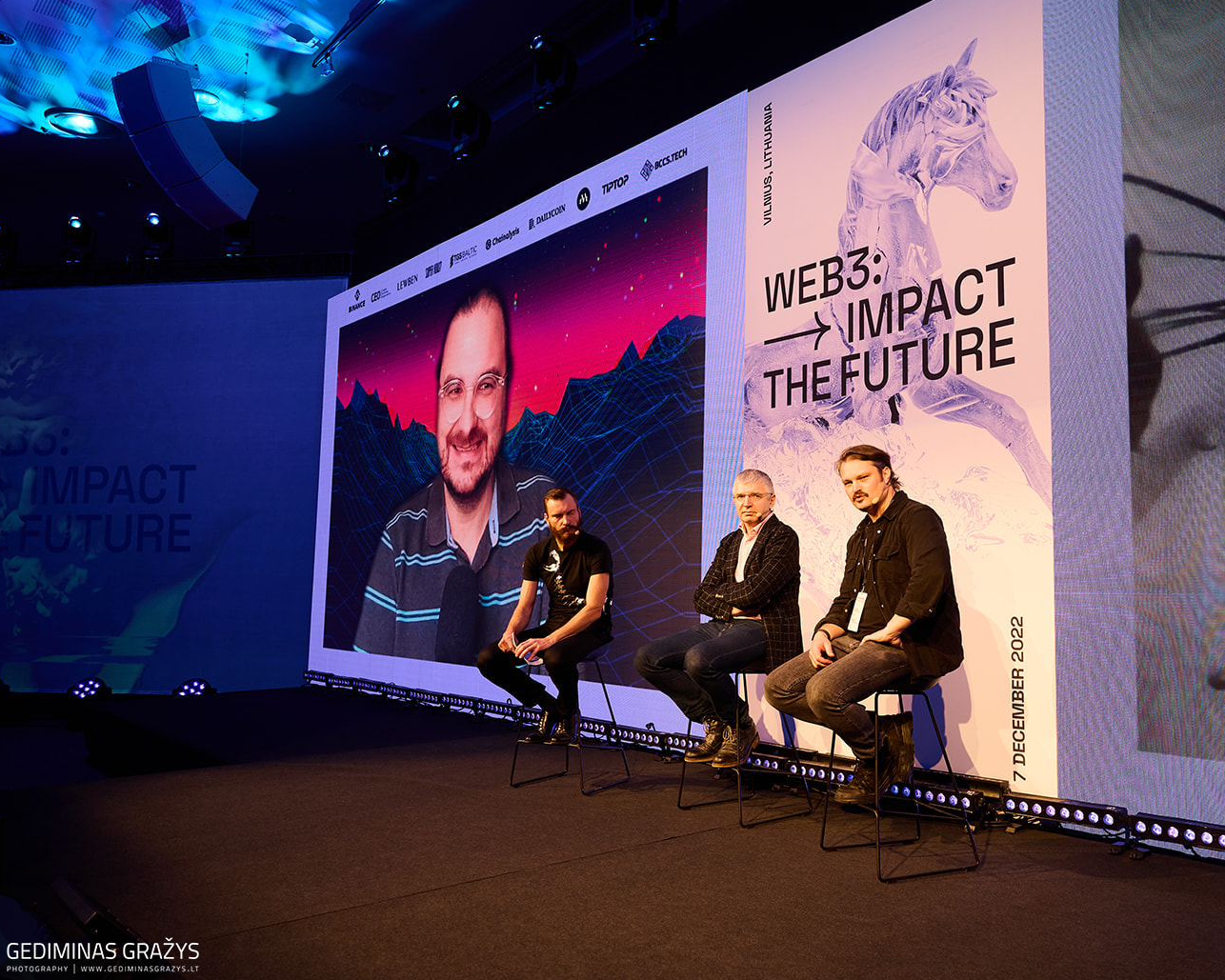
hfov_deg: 61.5
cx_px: 753
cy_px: 475
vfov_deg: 51.5
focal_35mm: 28
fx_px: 1015
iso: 560
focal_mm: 24
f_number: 3.2
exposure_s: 1/160
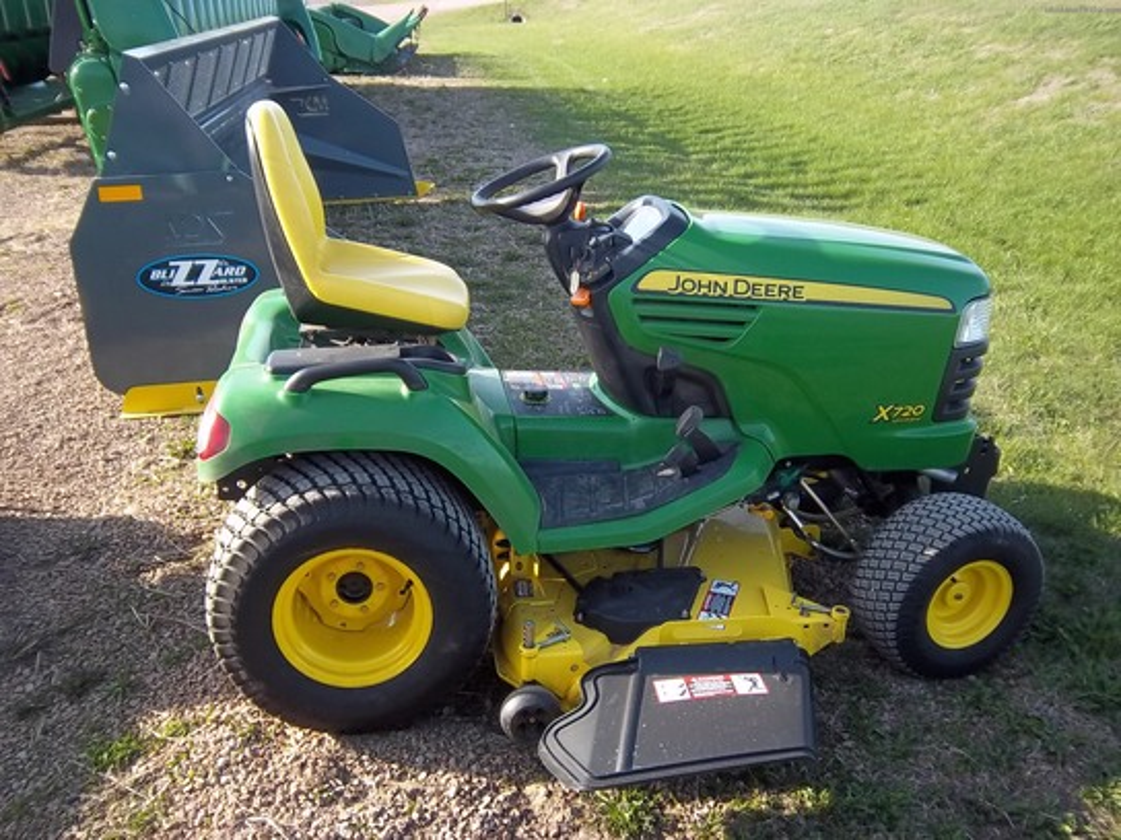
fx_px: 1133
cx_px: 560
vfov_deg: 40.7
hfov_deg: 52.6
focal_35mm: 35
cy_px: 420
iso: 64
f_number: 3.86
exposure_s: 1/160
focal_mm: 6.17
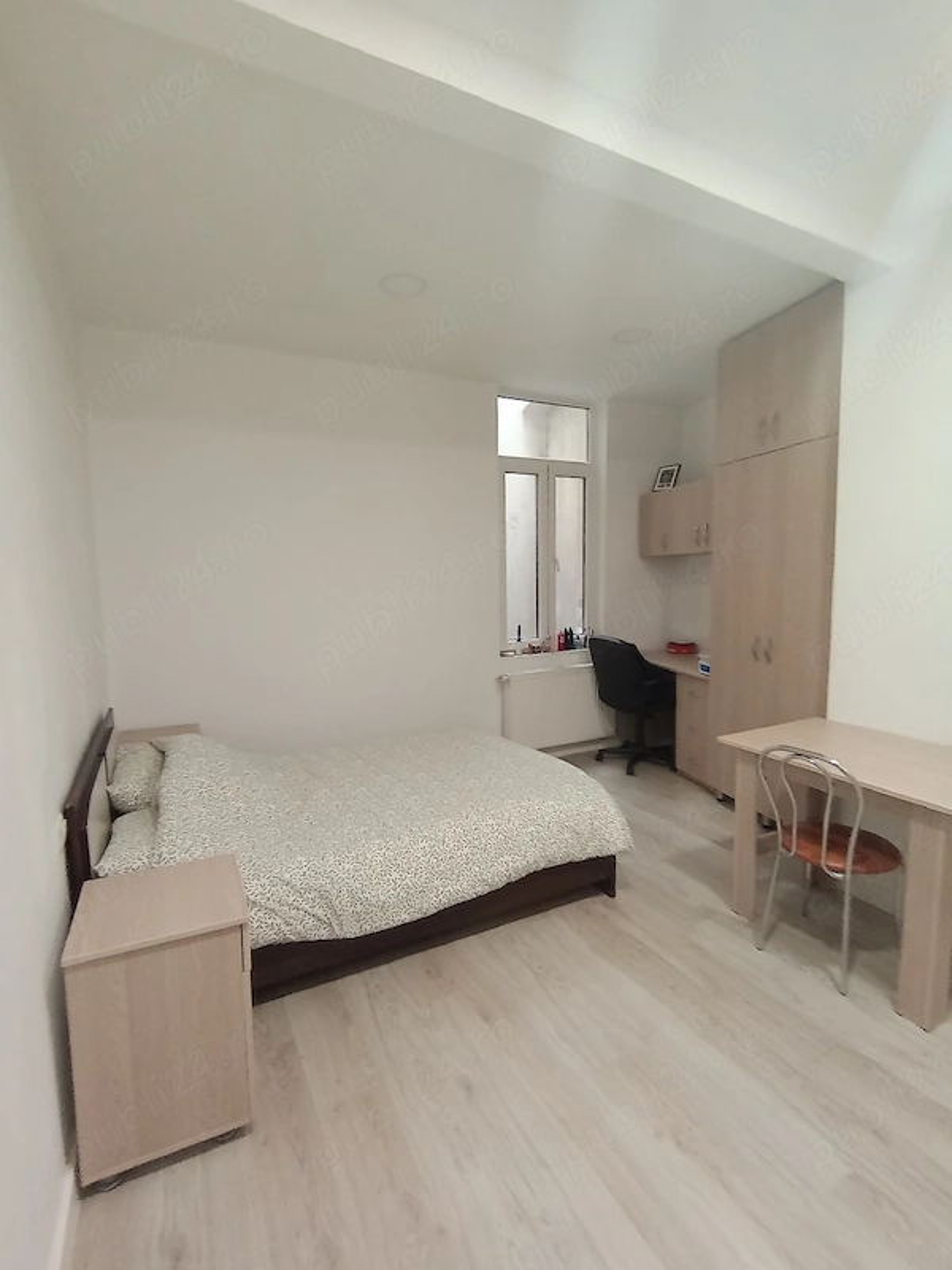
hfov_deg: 74.7
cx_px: 476
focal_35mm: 17
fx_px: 623
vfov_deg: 91.0
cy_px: 635
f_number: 2.2
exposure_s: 1/30
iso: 446
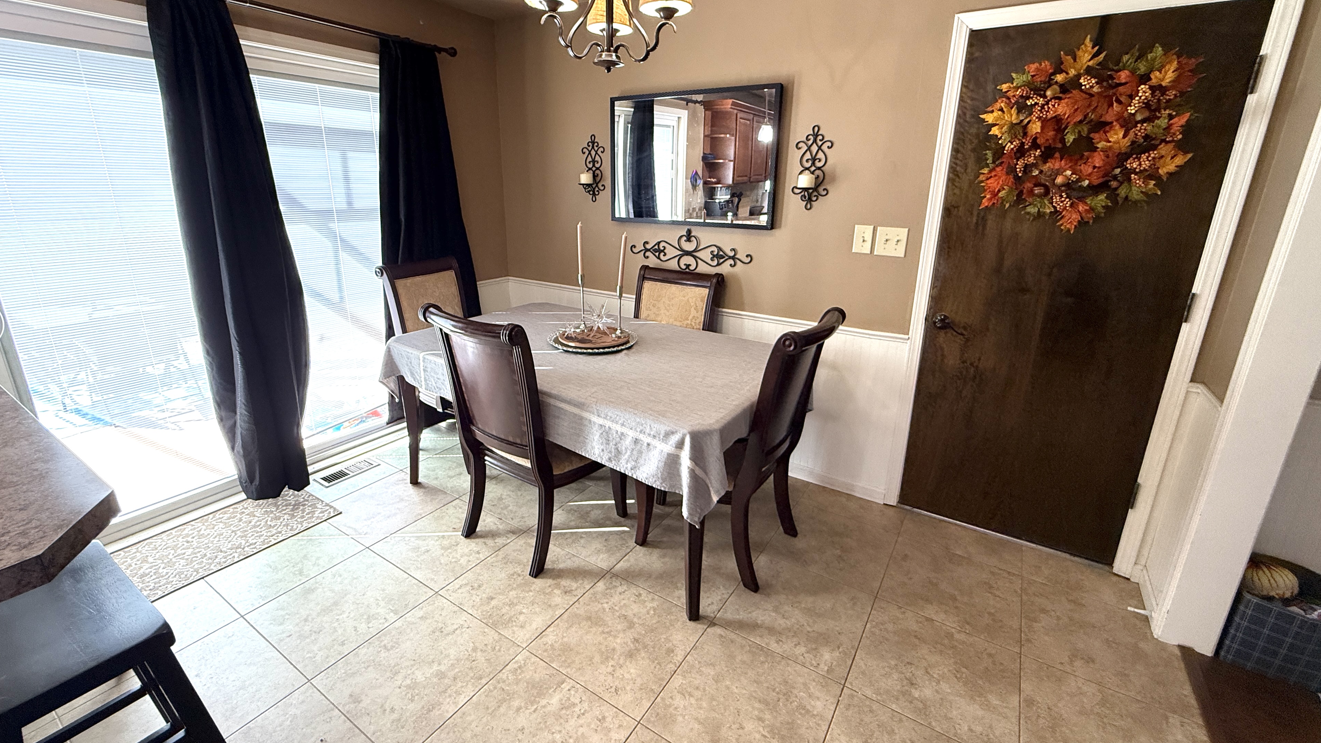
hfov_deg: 99.4
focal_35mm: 16
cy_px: 343
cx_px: 653
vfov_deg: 67.0
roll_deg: -1.5
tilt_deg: -16.0
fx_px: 560
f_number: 2.2
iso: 250
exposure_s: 1/120
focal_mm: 2.22
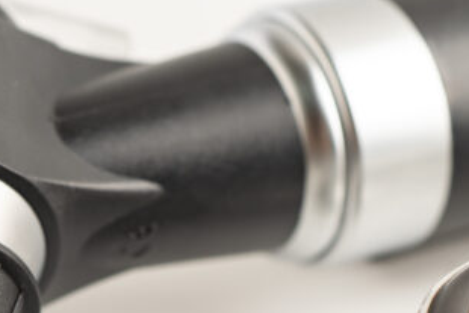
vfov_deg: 8.3
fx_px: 2150
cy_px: 367
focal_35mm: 165
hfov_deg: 12.4
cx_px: 330
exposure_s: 1/80
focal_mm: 50
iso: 100
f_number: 6.3
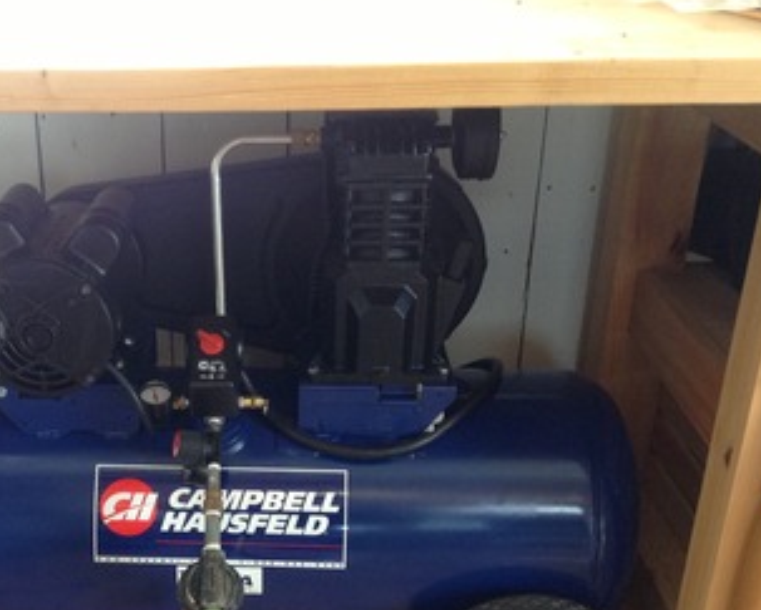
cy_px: 425
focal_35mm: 53
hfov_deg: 34.8
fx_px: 1195
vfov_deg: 28.4
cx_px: 216
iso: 80
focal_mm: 3.3
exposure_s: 1/24
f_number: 2.4
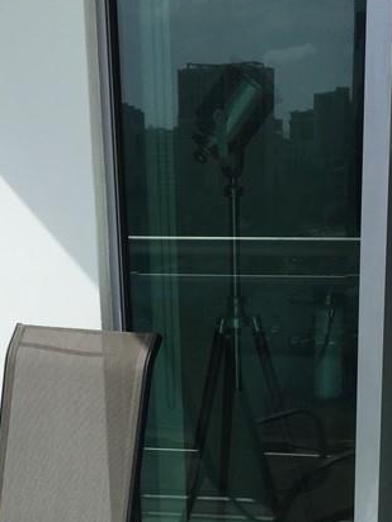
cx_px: 232
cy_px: 530
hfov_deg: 20.4
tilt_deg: -19.8
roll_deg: +0.8
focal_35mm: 72
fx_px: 1087
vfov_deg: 25.6
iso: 32
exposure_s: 1/3300
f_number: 2.2
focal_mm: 4.15
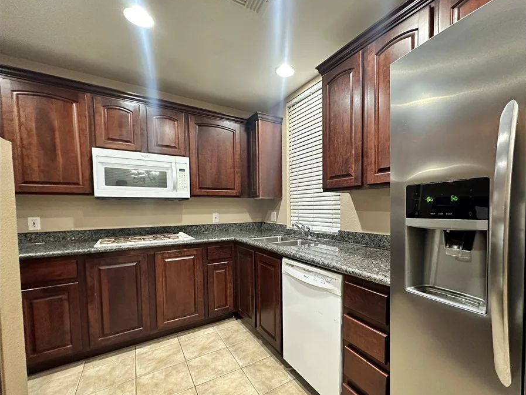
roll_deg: +0.6
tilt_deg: -2.8
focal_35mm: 16
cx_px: 300
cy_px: 219
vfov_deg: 77.9
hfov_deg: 93.9
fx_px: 243
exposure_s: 1/60
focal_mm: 2.22
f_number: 2.2
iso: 640
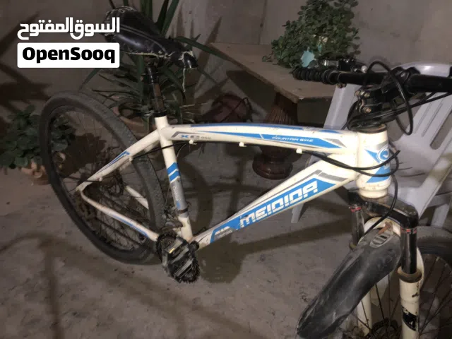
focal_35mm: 28
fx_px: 366
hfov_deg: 63.4
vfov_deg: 49.7
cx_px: 226
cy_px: 170
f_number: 1.8
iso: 100
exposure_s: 1/4
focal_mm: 3.99
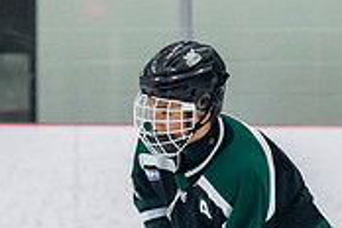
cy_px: 316
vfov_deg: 2.6
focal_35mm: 523
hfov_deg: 3.9
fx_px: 4968
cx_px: 192
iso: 3200
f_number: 3.2
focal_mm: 98
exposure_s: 1/640
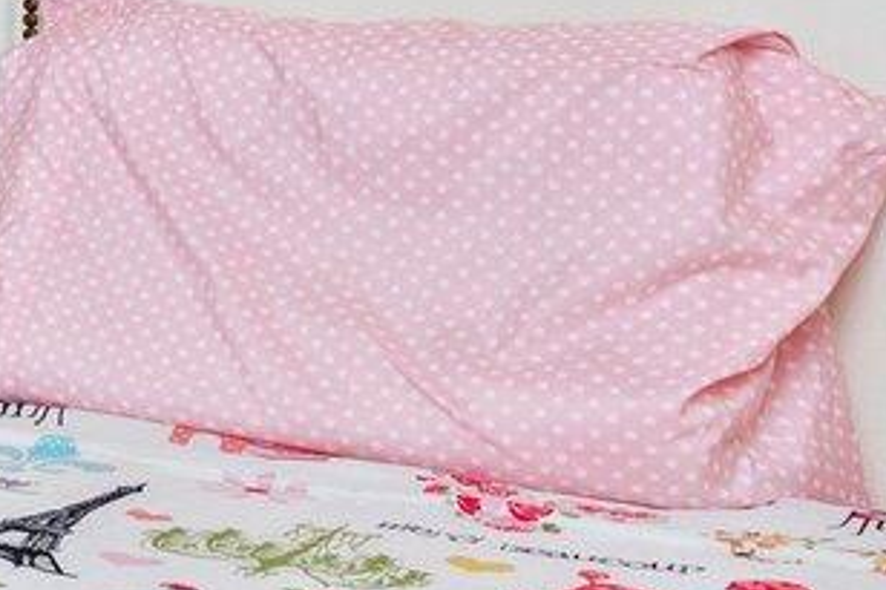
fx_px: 2288
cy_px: 32
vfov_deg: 14.5
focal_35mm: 93
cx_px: -1208
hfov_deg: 14.6
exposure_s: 1/30
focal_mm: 14
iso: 500
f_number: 9
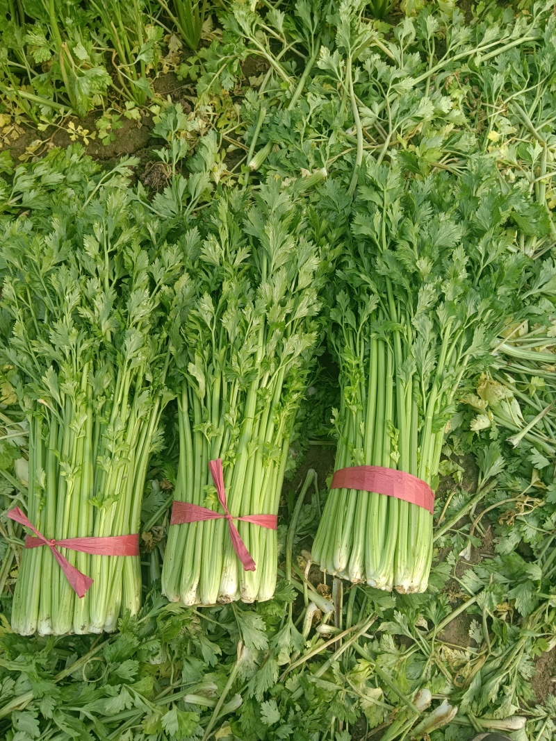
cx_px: 278
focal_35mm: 26
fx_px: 557
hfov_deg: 53.1
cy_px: 370
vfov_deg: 67.3
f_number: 1.8
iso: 100
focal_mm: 4.05
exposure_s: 1/230
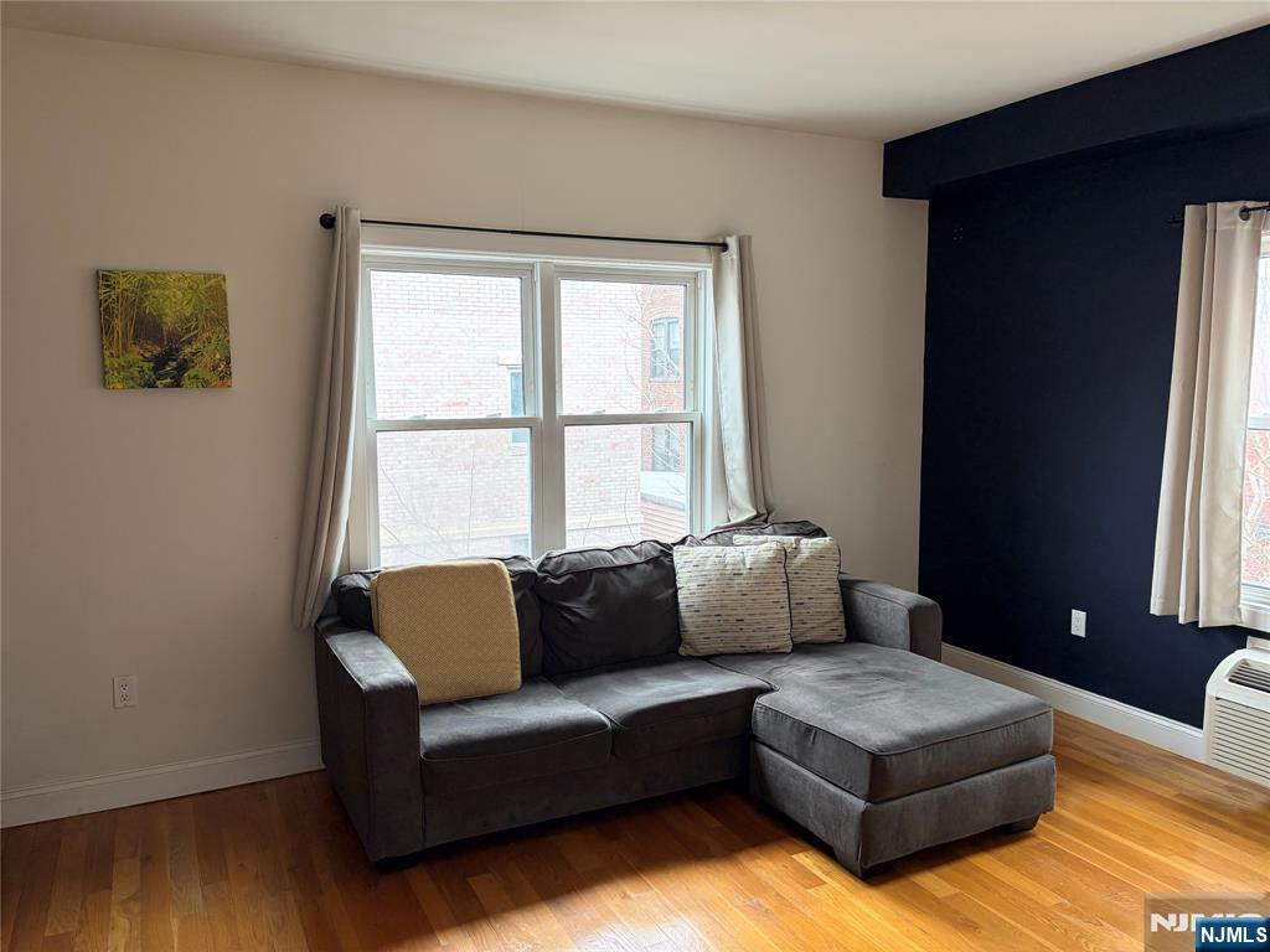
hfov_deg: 67.3
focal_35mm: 26
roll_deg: +0.5
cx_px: 635
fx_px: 954
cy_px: 476
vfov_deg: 53.1
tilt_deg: -5.8
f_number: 1.6
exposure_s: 1/111
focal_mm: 5.96
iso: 125
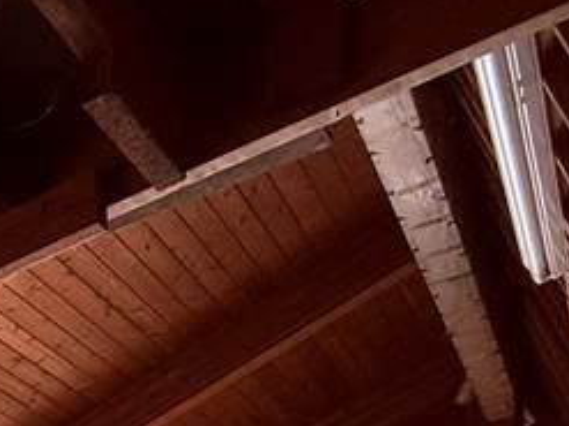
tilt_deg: +1.3
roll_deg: -0.6
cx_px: -256
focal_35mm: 58
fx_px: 953
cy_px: 764
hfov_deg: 25.9
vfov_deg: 19.2
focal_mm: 2.22
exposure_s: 1/99
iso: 125
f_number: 2.2
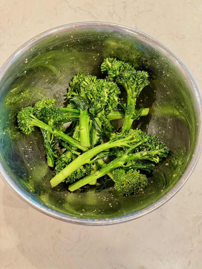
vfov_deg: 71.6
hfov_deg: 56.8
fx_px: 187
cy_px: 134
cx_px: 101
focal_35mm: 24
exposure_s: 1/60
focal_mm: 6.8
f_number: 1.8
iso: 500
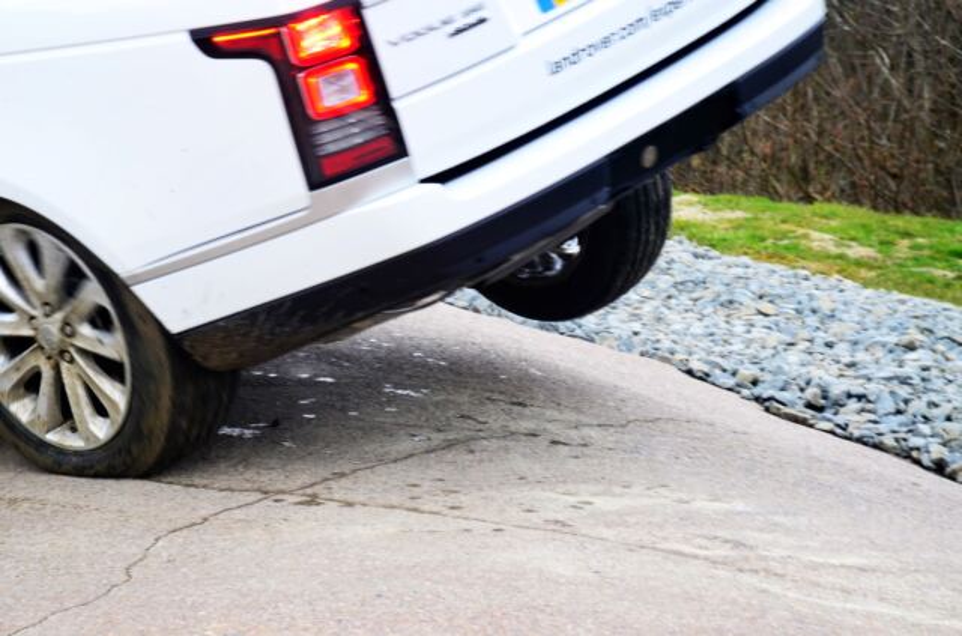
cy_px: 318
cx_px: 481
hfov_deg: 19.5
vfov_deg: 13.0
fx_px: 2798
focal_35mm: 105
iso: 200
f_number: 13
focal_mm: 70
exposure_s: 1/15
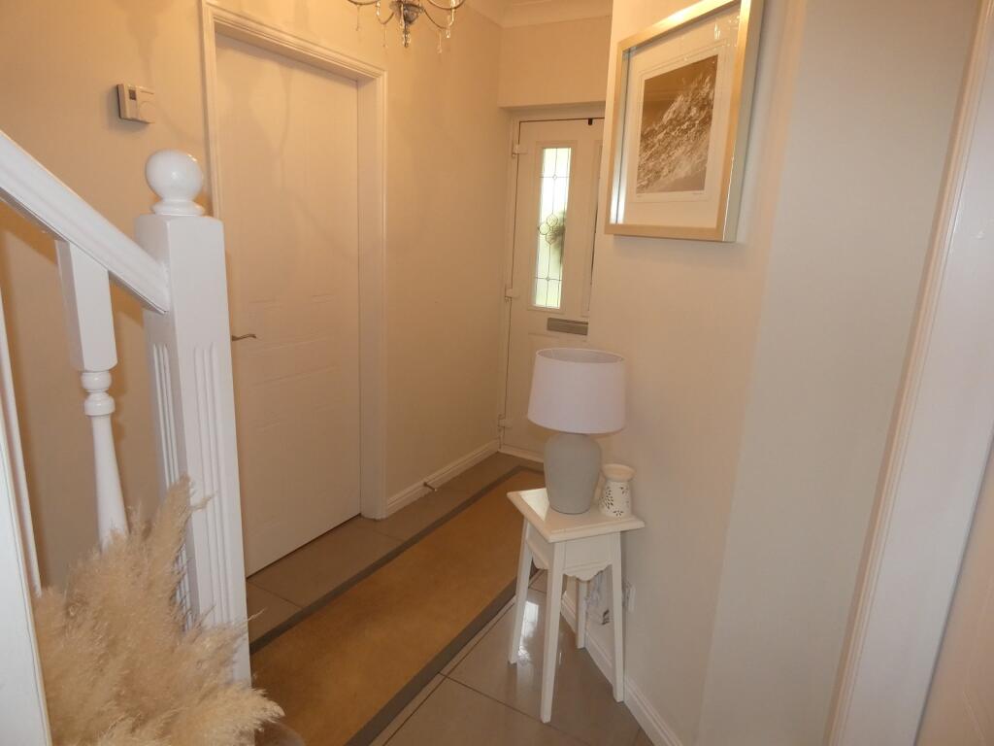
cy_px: 373
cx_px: 497
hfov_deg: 81.7
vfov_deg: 66.0
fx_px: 574
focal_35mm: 20
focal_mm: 3.6
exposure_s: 1/125
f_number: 2.8
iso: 320
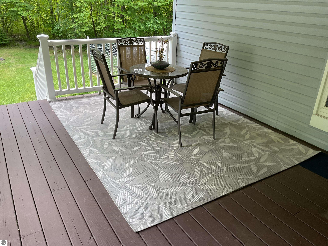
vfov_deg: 48.2
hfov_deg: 61.7
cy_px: 123
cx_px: 164
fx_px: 275
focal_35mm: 29
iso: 32
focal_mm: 3
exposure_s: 1/120
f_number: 1.8
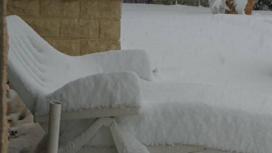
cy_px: 95
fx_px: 678
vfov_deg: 12.9
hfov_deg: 22.6
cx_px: 186
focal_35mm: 94
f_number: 5.6
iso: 100
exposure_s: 1/80
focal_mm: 40
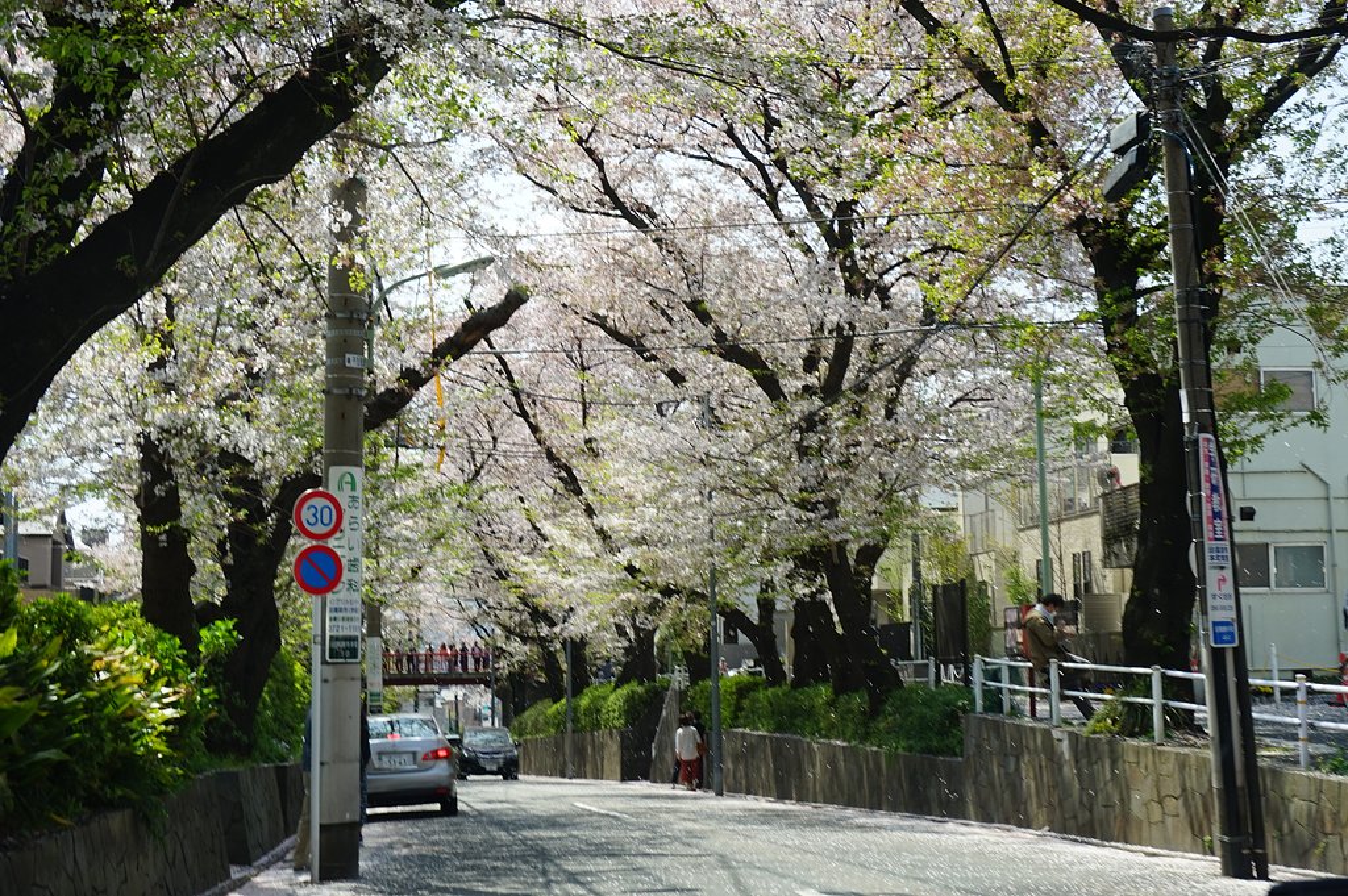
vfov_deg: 27.5
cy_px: 448
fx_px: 1833
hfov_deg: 40.4
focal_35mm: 49
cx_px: 674
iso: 100
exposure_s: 1/100
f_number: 9
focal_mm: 33
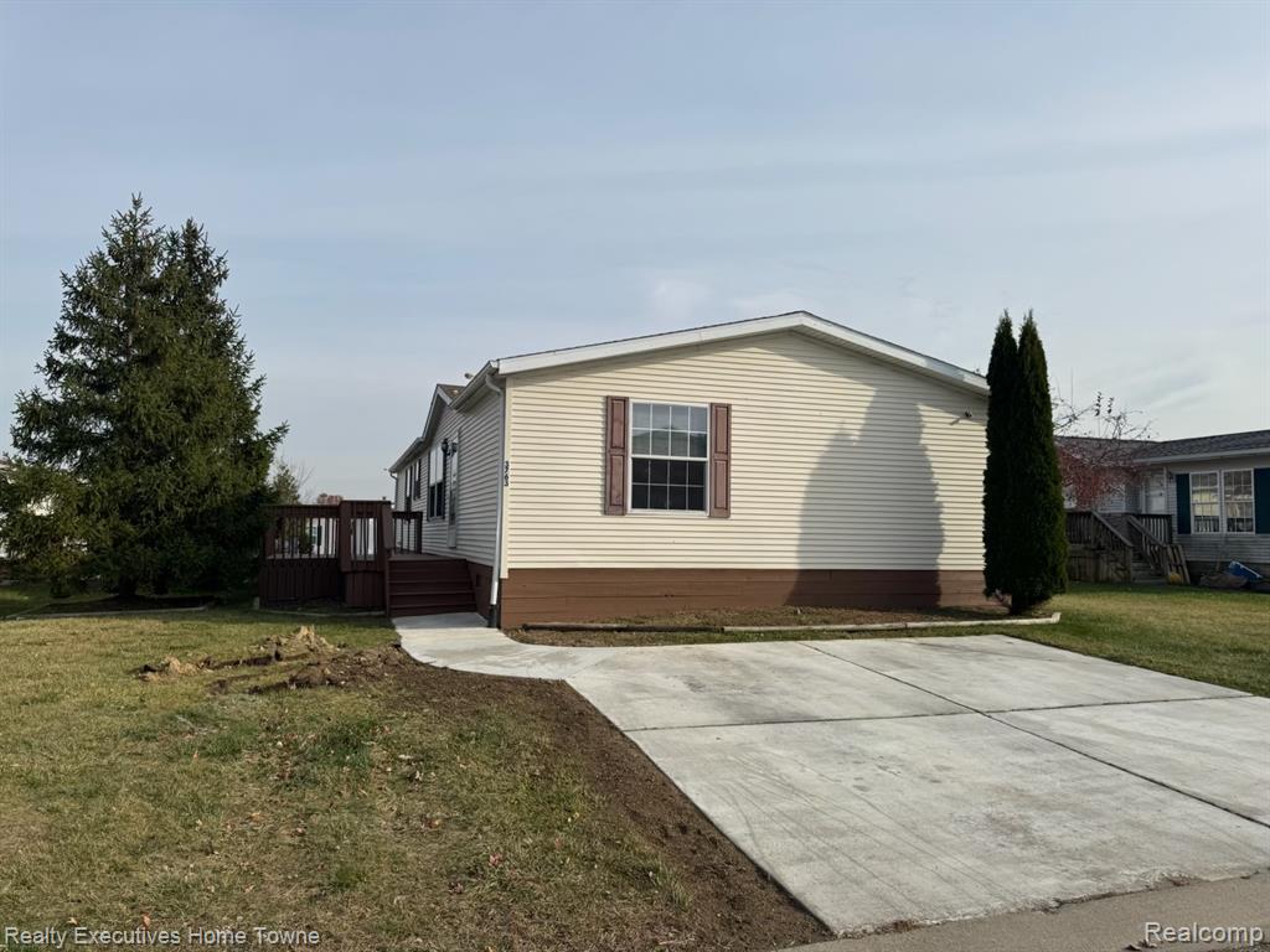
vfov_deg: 56.8
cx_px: 635
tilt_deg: +3.4
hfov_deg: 71.6
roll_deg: -0.4
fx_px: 881
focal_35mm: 24
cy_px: 476
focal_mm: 6.76
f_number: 1.78
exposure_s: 1/5814
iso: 80
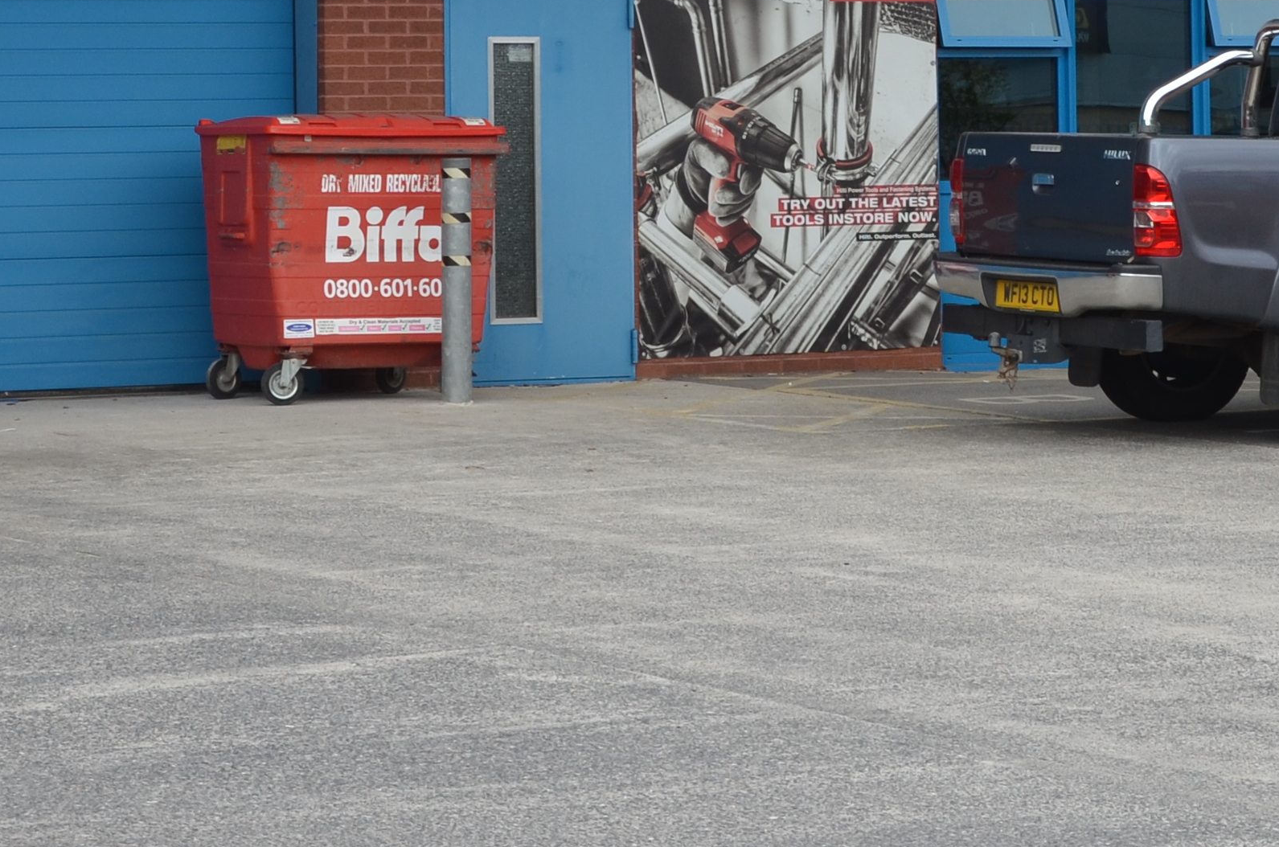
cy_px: 1
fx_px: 5602
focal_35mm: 158
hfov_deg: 13.0
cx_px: 847
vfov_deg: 8.6
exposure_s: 1/250
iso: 160
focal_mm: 34
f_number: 8
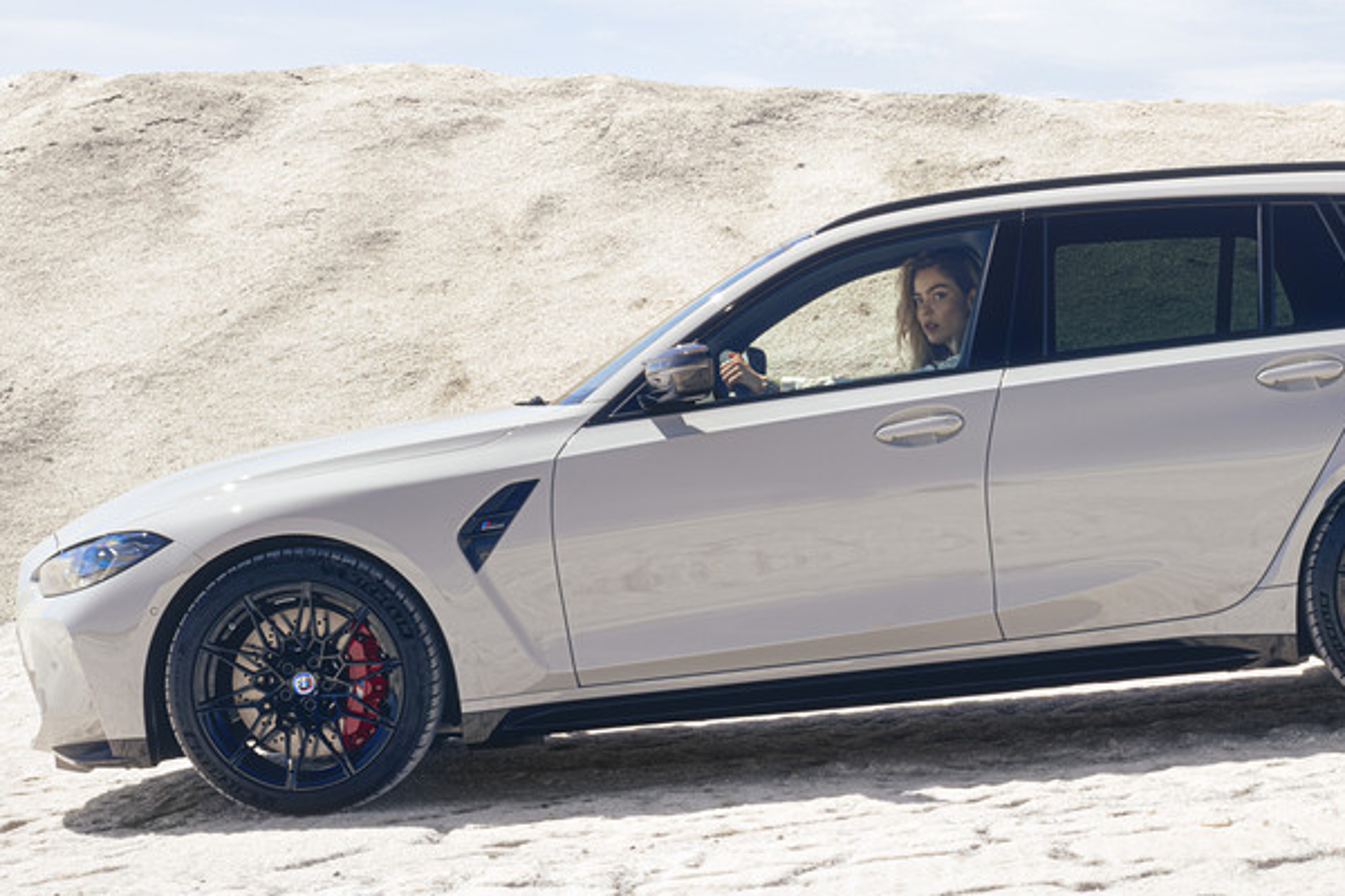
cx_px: 980
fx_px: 3736
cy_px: 479
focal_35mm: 100
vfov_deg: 13.7
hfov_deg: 20.3
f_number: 14
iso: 100
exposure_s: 1/25
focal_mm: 50
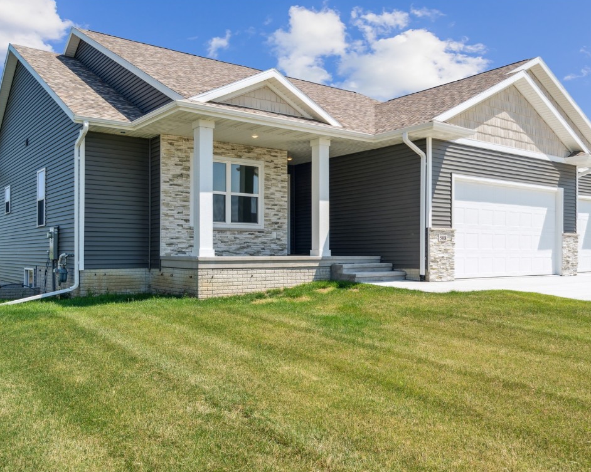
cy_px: 236
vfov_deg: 47.1
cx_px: 306
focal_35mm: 31
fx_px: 542
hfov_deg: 57.2
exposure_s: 1/800
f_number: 10
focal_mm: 27
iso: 640
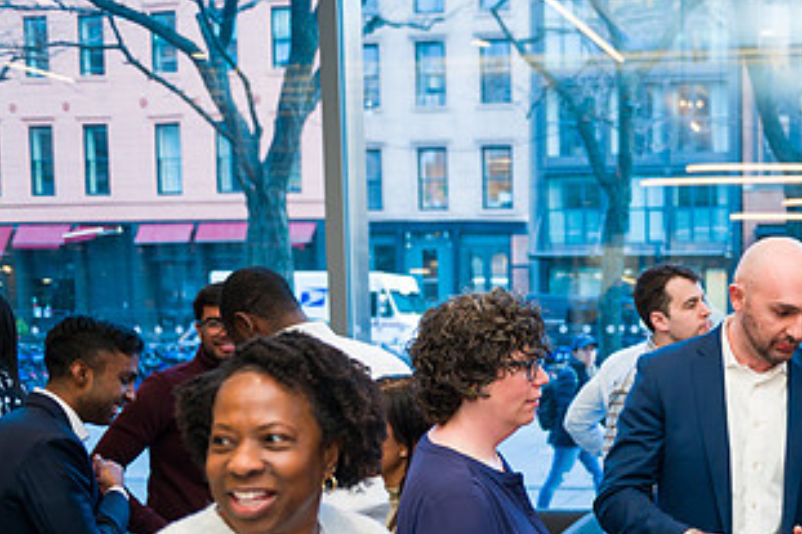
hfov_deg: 34.6
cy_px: 402
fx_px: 1202
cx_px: 740
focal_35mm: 54
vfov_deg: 24.7
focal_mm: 29
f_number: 3.2
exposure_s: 1/200
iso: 400
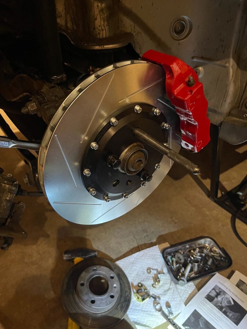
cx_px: 124
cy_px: 164
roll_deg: -4.5
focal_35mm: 25
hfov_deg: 54.9
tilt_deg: -36.5
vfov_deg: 69.4
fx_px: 238
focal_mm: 5.1
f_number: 1.6
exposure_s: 1/30
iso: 640
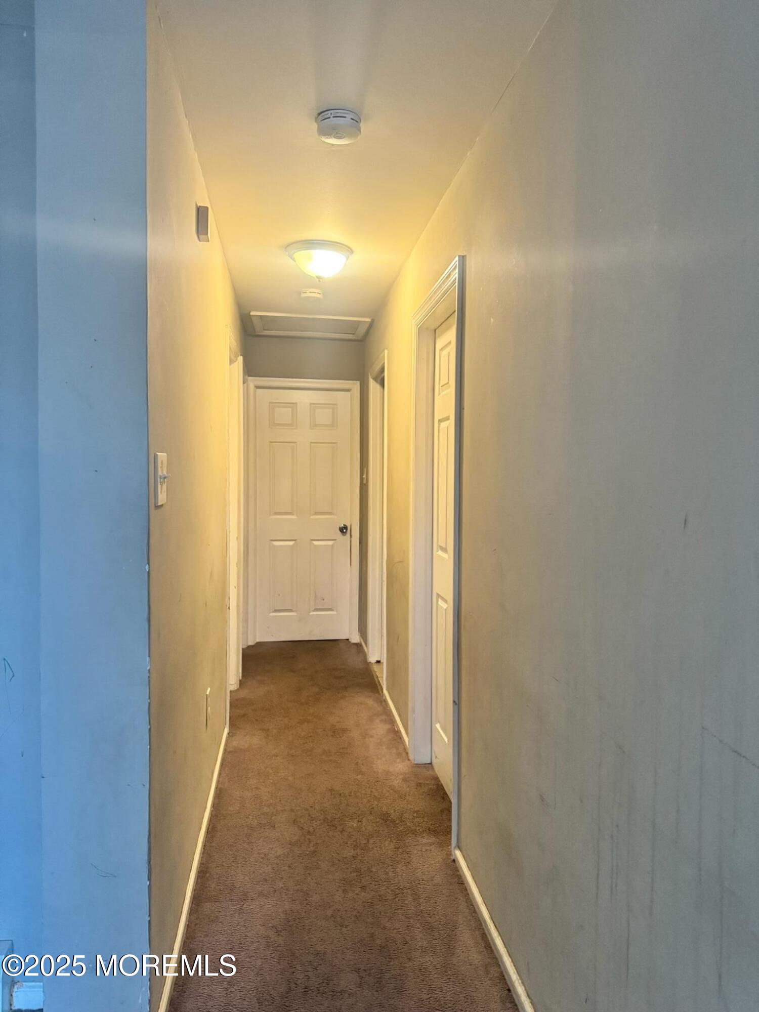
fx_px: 702
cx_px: 380
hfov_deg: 56.8
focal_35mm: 24
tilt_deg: -3.7
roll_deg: -1.3
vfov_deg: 71.6
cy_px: 506
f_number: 1.78
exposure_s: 1/60
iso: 800
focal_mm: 6.76
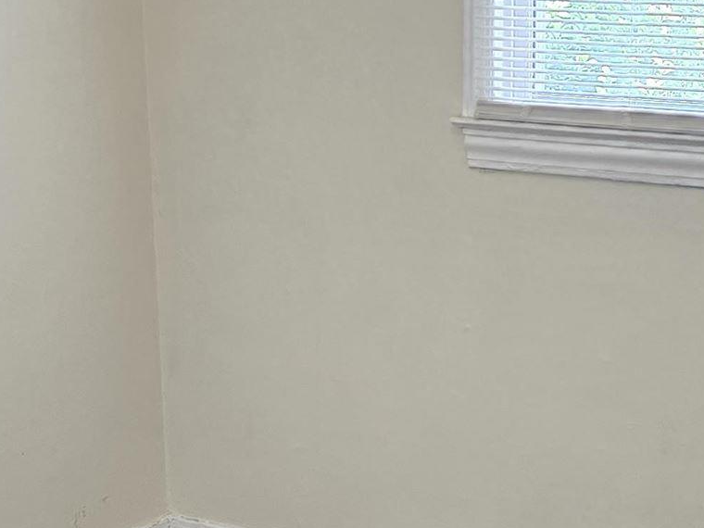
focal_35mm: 93
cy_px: 383
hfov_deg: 21.0
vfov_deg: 15.8
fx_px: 1891
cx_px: 479
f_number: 1.7
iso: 200
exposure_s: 1/120
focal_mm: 6.3
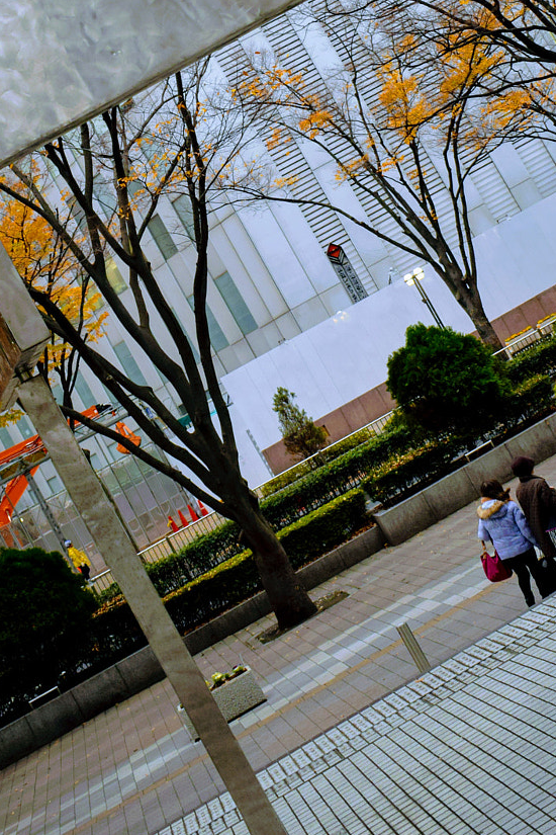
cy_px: 183
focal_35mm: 64
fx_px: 1483
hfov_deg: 21.2
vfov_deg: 30.7
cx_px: 209
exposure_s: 1/60
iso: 400
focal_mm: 22
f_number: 4
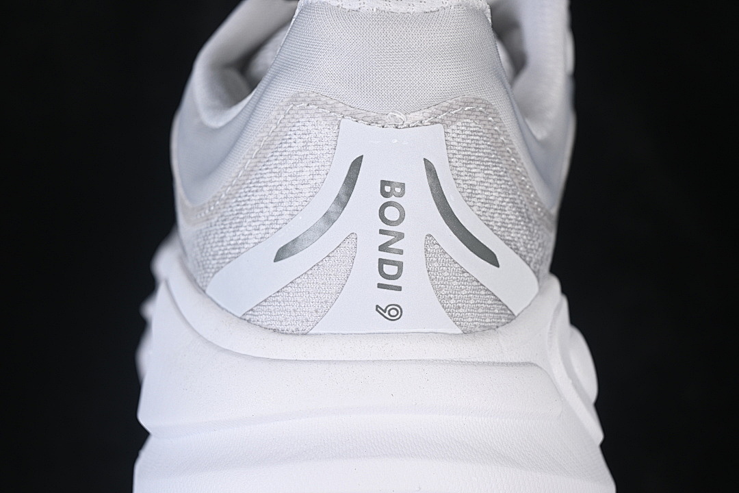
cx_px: 370
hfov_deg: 27.0
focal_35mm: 75
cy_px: 246
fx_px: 1539
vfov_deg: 18.2
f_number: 7.1
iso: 160
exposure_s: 1/80
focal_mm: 50
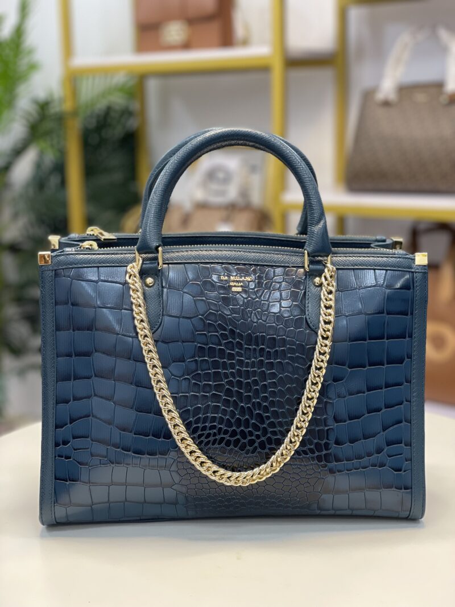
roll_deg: +0.8
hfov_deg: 28.0
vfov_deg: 36.8
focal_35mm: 52
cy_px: 304
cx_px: 228
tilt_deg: -10.9
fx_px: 912
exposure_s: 1/122
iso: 160
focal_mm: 6
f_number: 2
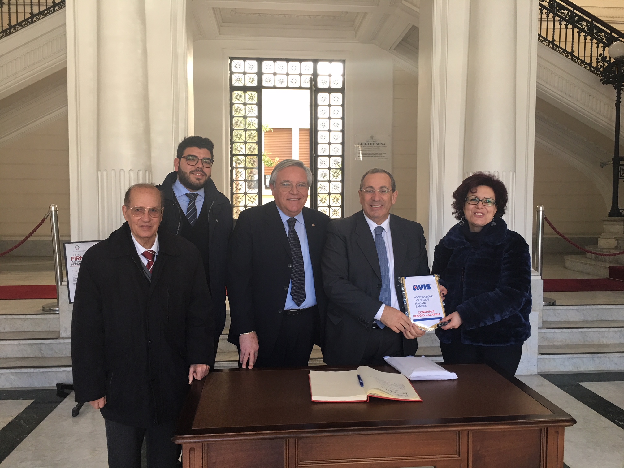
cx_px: 312
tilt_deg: -2.9
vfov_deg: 48.2
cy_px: 234
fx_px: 523
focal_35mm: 29
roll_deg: -0.4
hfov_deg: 61.7
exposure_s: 1/33
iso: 40
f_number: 2.2
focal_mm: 4.15
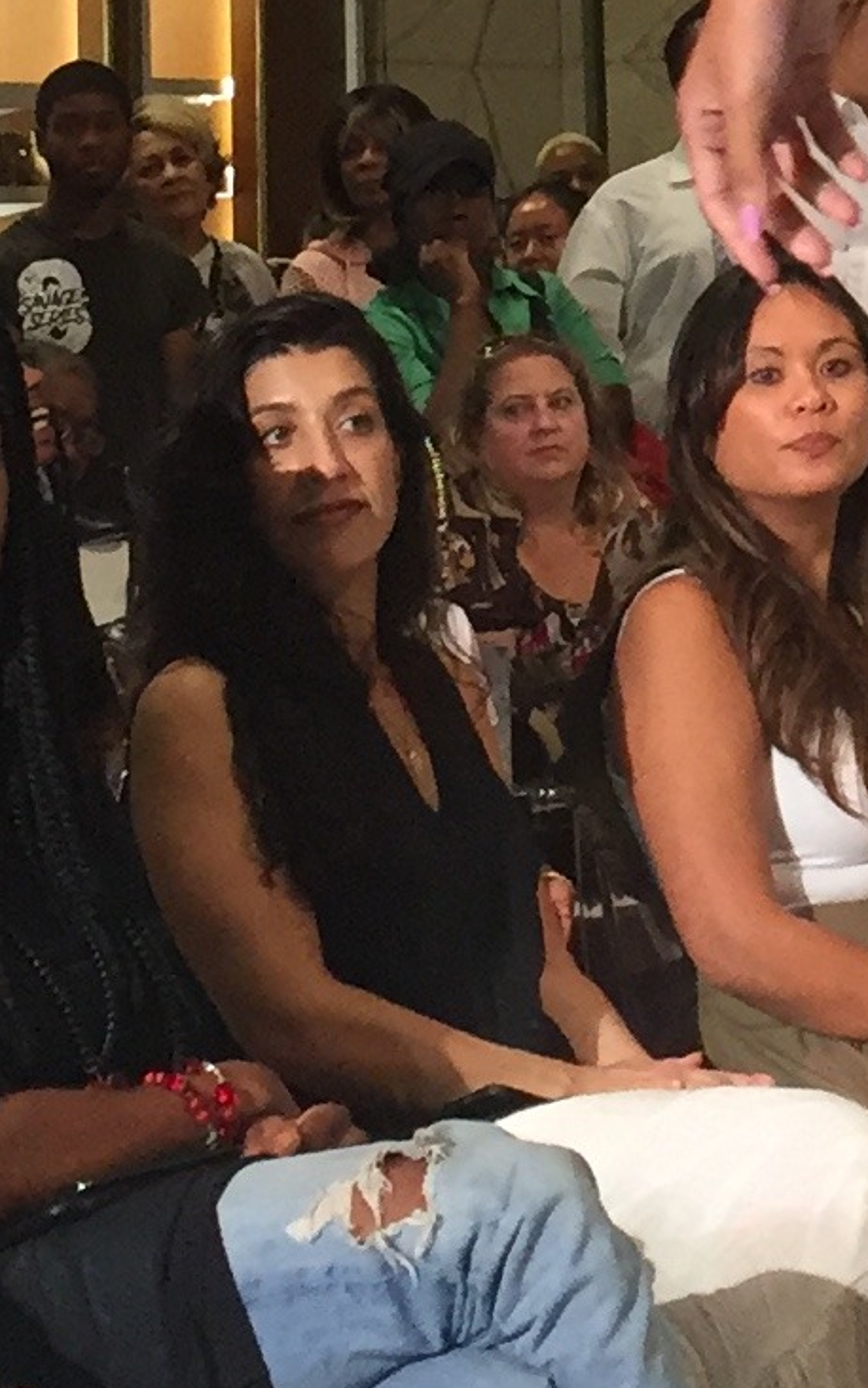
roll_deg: +2.8
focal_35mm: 137
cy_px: -457
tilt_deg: +10.3
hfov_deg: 9.4
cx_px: 1224
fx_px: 5181
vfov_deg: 14.6
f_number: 2.2
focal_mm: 4.15
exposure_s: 1/30
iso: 40
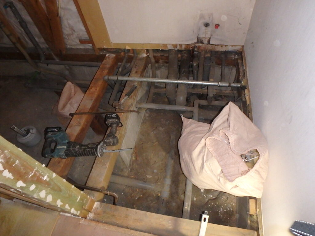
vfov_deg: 63.4
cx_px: 158
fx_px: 191
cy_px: 118
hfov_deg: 79.0
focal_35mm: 21
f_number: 3.5
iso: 800
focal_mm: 3.7
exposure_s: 1/30
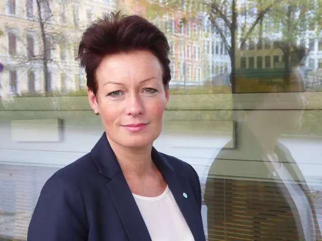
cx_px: 161
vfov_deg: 21.3
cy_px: 120
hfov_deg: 28.2
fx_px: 642
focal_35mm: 69
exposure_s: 1/40
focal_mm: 11.7
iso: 400
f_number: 4.4
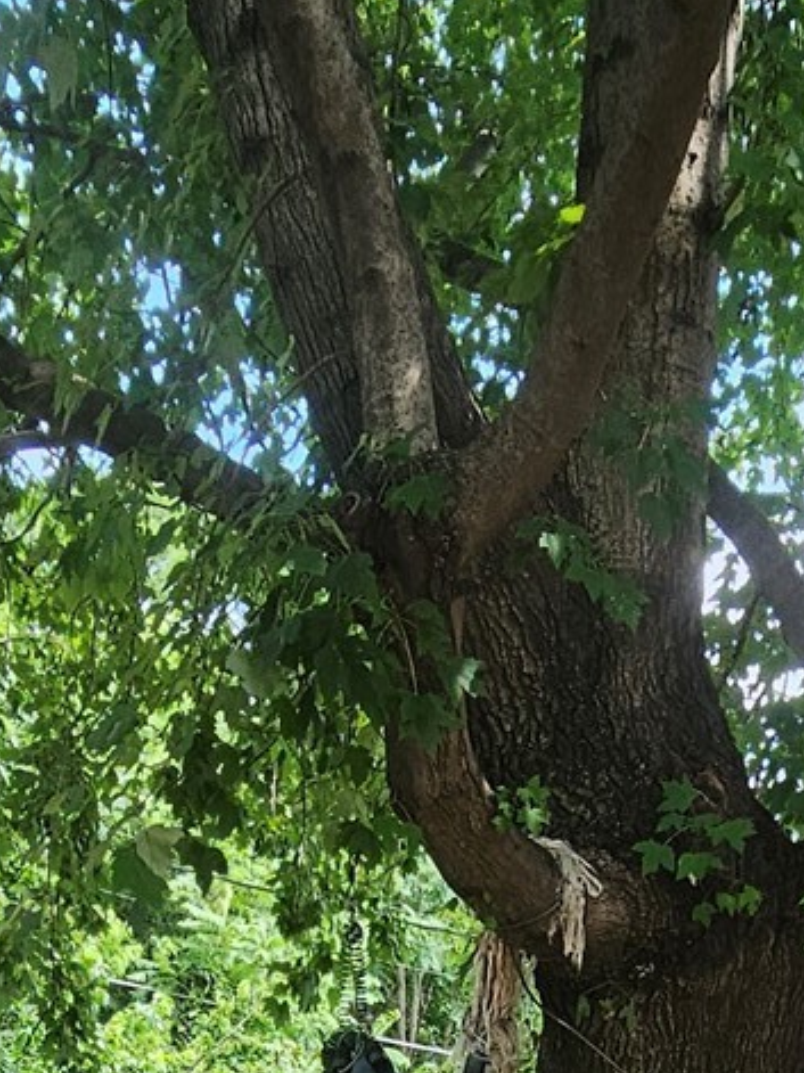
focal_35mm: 53
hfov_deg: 27.5
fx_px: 1642
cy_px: 1613
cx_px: 481
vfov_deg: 26.3
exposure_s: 1/226
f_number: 2.2
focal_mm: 2.2
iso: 50
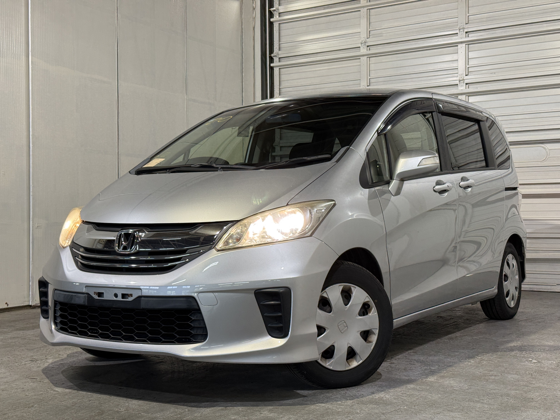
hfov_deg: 39.7
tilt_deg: +0.5
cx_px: 280
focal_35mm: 48
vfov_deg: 30.3
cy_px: 210
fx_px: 777
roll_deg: -0.4
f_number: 1.78
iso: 64
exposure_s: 1/60
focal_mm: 6.76
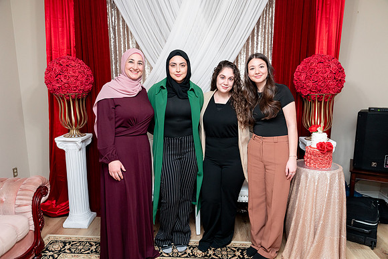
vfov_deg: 51.3
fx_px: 269
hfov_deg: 71.5
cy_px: 130
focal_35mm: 25
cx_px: 194
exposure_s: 1/125
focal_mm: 25
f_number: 2.8
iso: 1250
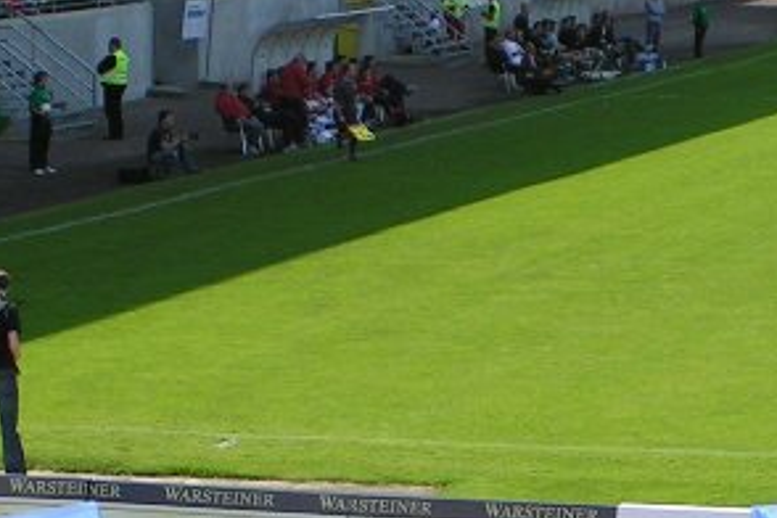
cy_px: 362
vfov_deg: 6.5
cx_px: 663
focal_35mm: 212
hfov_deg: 9.7
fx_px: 4575
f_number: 5
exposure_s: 1/320
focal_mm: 11.5
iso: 50
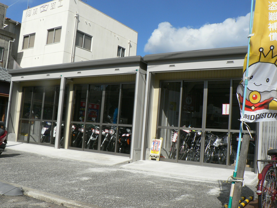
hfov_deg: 51.4
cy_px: 104
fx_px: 288
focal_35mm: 36
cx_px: 138
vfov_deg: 39.7
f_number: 5.6
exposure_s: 1/800
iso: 100
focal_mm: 6
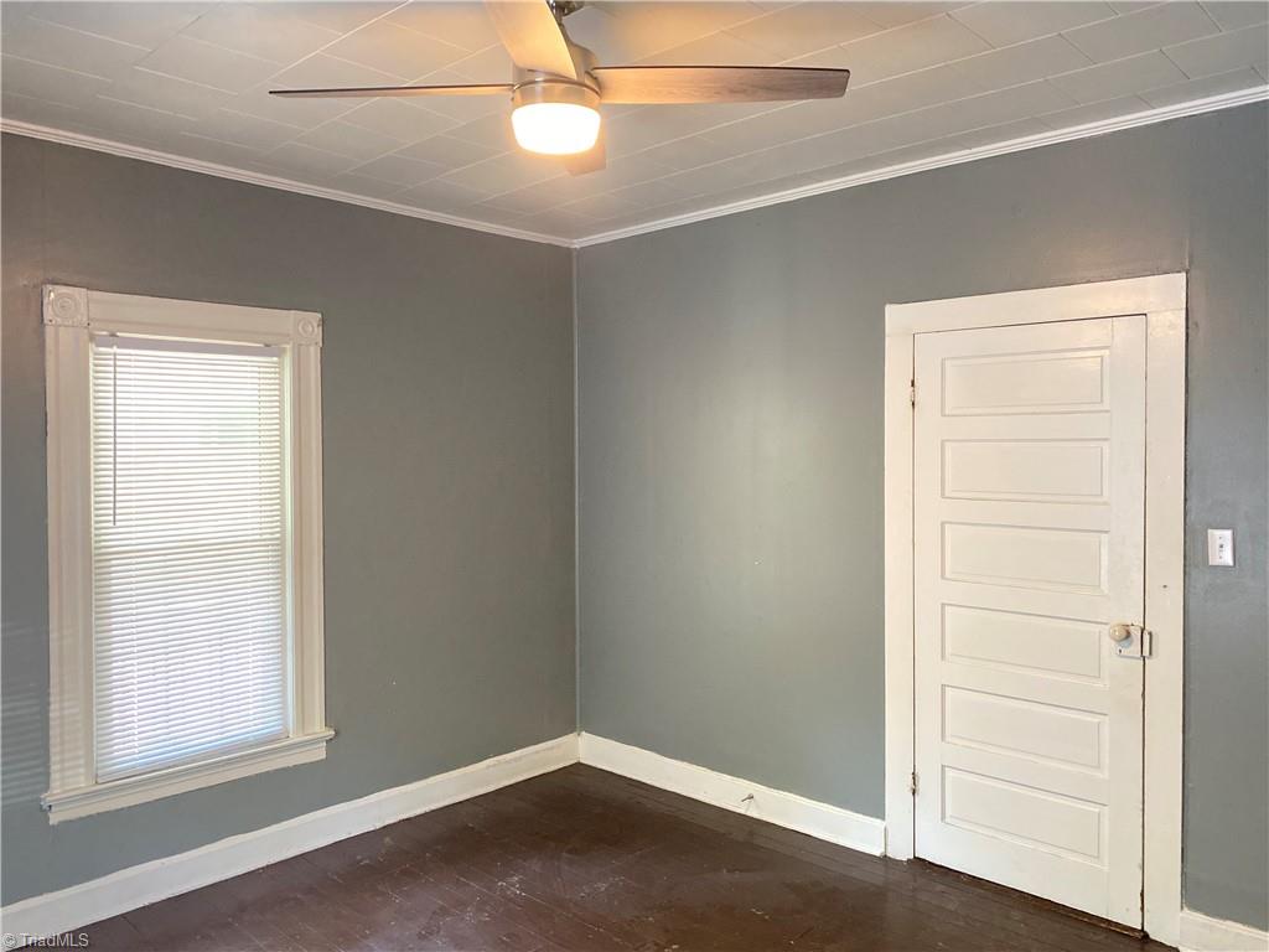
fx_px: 953
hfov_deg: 67.3
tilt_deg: -0.1
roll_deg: -0.8
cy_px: 476
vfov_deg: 53.1
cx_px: 634
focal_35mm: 26
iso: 400
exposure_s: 1/60
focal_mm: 4.25
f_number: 1.8
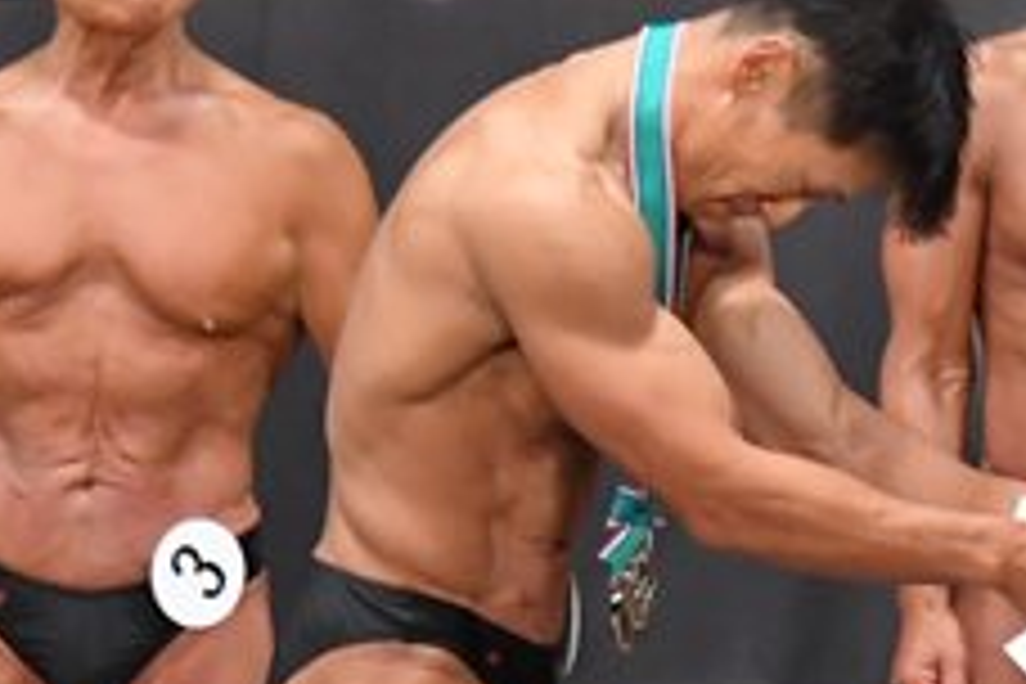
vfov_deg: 2.0
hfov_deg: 3.0
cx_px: 1082
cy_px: 688
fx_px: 19578
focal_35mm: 687
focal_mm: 135
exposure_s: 1/400
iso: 6400
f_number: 5.6
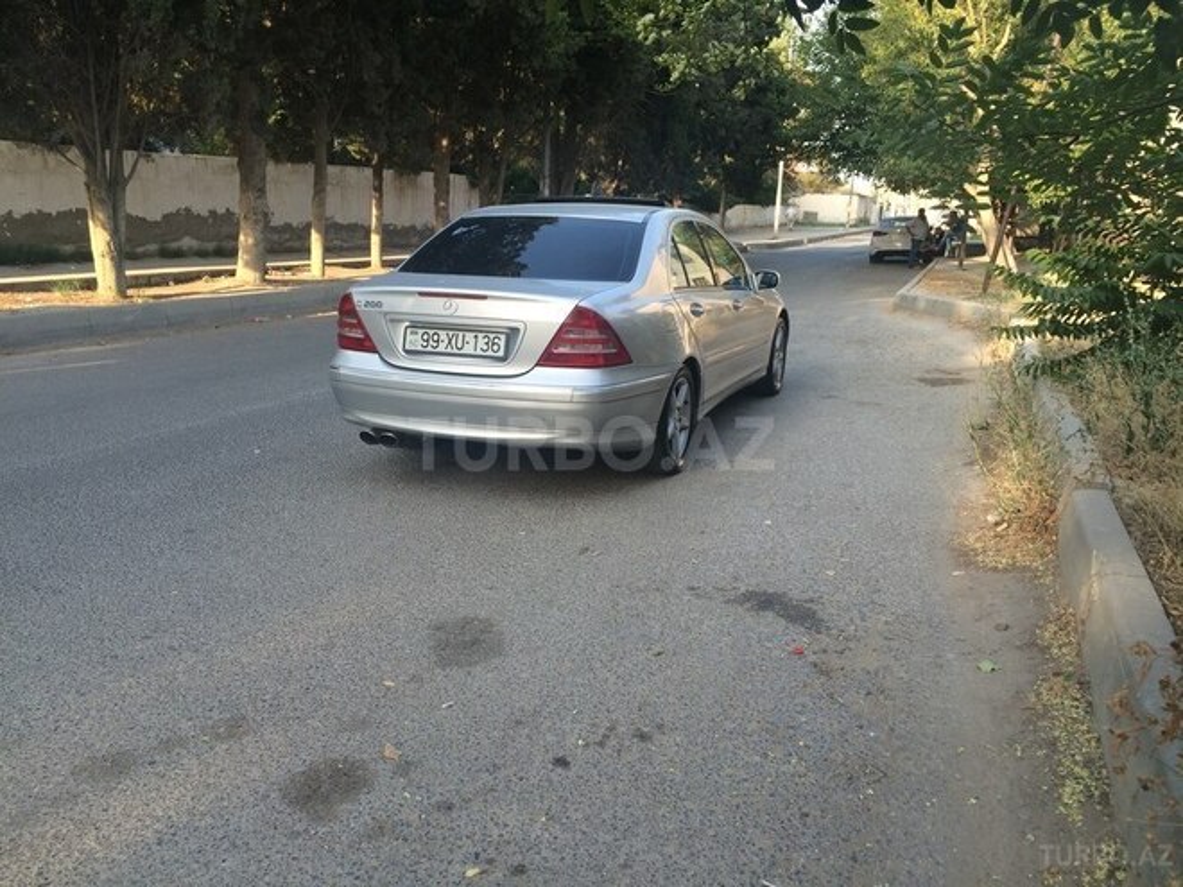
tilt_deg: -15.6
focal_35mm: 29
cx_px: 592
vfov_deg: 48.2
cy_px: 444
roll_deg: -1.6
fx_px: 991
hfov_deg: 61.7
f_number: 2.2
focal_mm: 4.15
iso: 32
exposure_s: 1/204
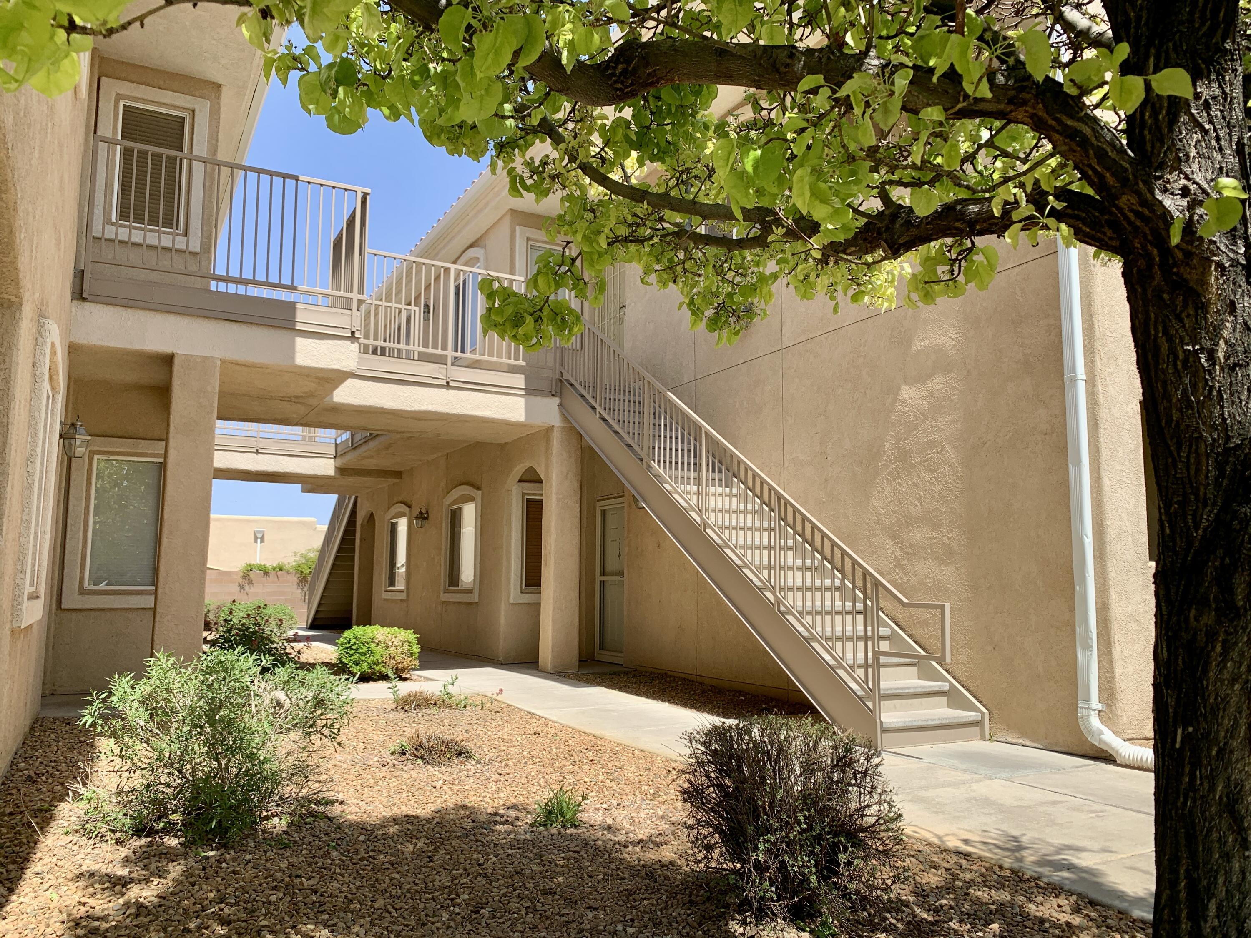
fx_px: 940
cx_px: 626
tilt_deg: +6.4
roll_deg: -1.5
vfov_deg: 53.1
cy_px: 469
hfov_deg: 67.3
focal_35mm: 26
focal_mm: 4.25
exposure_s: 1/1266
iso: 25
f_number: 1.8
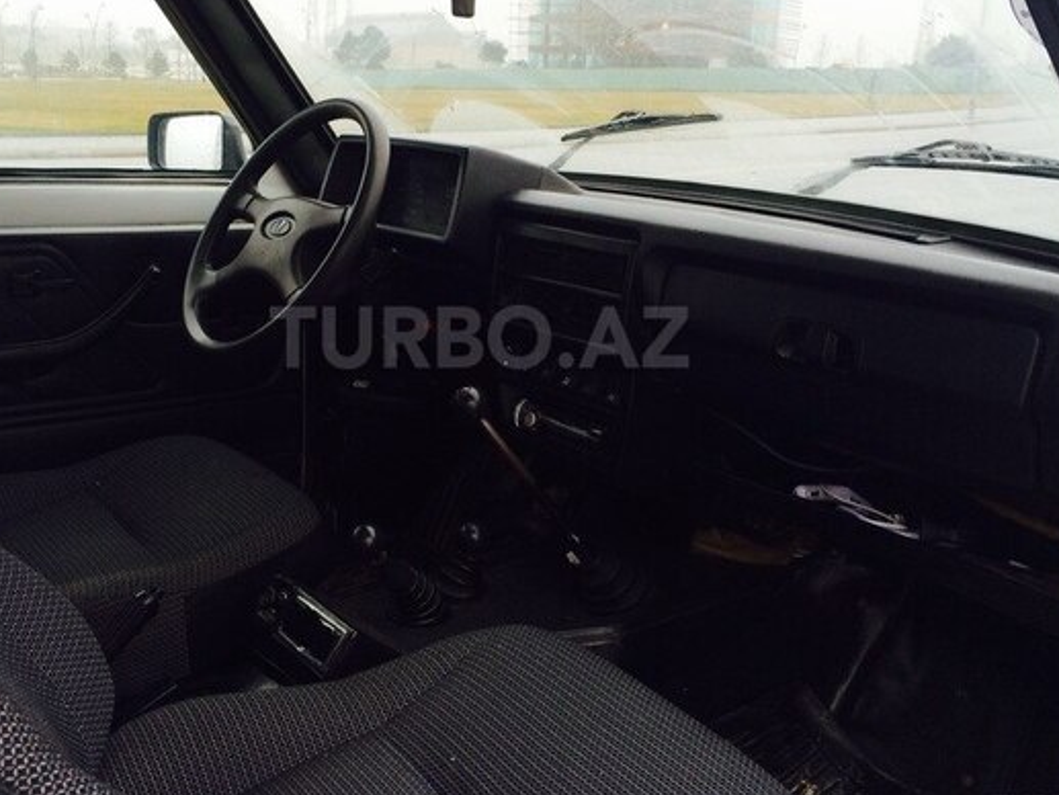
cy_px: 337
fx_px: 1132
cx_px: 479
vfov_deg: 38.6
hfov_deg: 50.1
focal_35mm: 37
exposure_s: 1/33
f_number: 2.2
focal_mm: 4.15
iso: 40
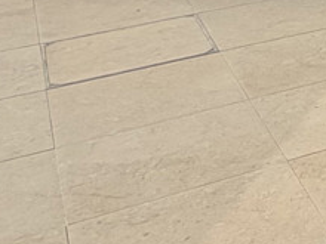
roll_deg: -0.8
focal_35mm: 102
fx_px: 961
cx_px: 772
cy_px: -362
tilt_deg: +3.5
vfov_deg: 11.6
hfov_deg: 13.9
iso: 20
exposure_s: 1/1848
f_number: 2.2
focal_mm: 2.22
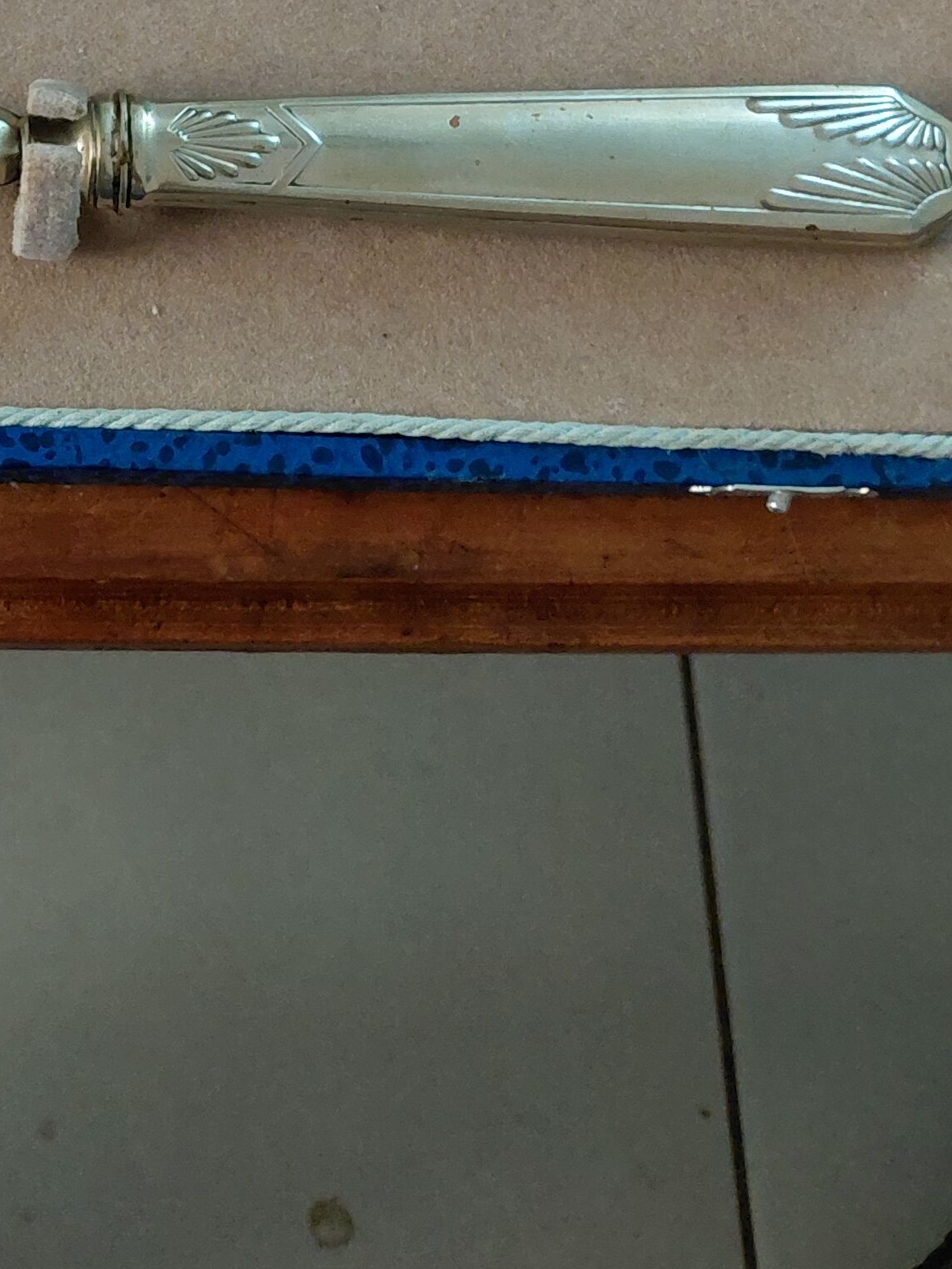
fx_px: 2456
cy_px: -379
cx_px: -93
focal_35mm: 67
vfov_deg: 25.1
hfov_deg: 20.9
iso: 400
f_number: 1.8
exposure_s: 1/24
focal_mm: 4.69
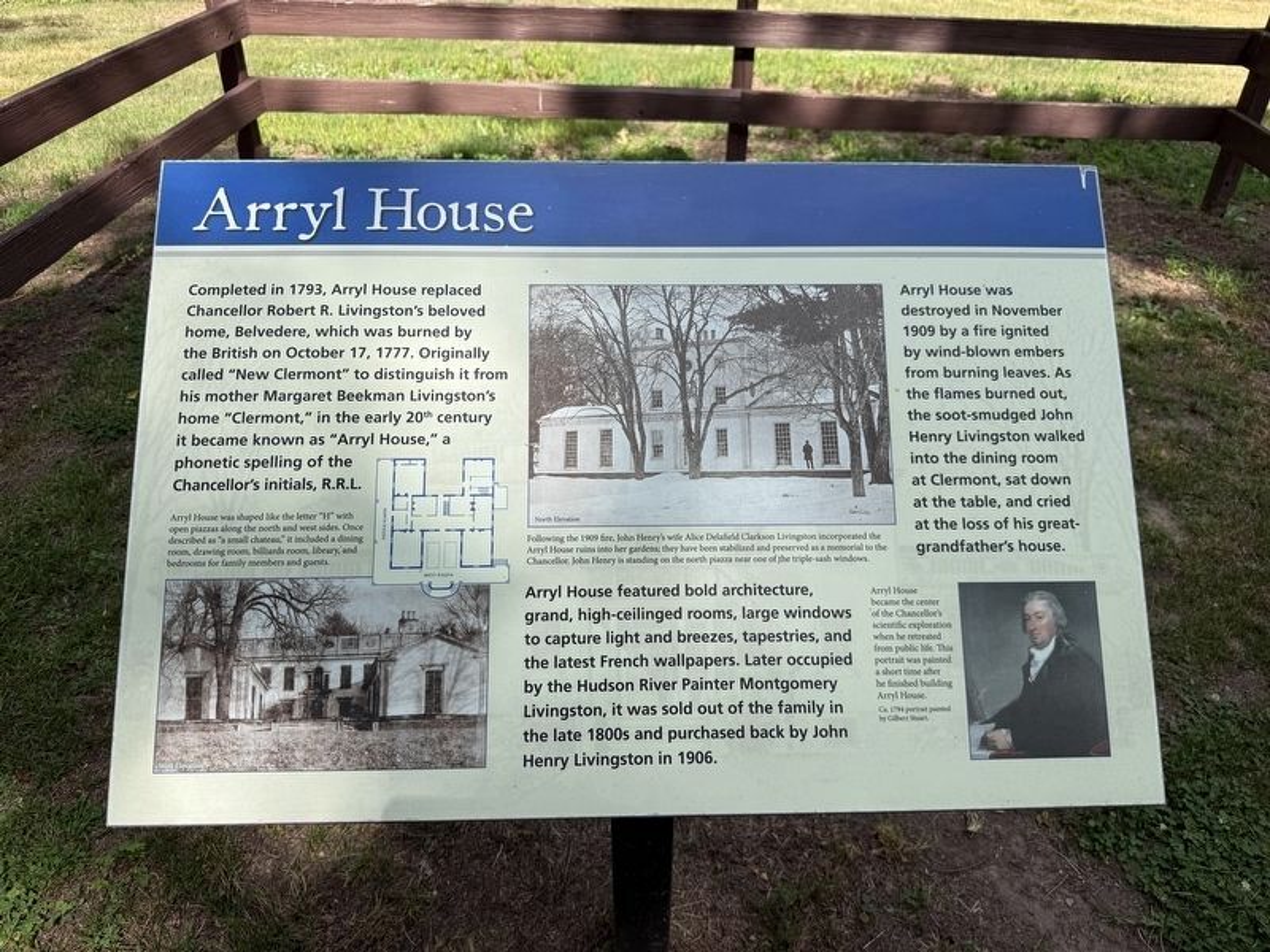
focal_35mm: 24
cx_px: 635
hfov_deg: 71.6
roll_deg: -0.8
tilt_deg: -32.0
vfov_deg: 56.8
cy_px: 476
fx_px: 881
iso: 80
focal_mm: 6.76
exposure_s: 1/2703
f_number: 1.78
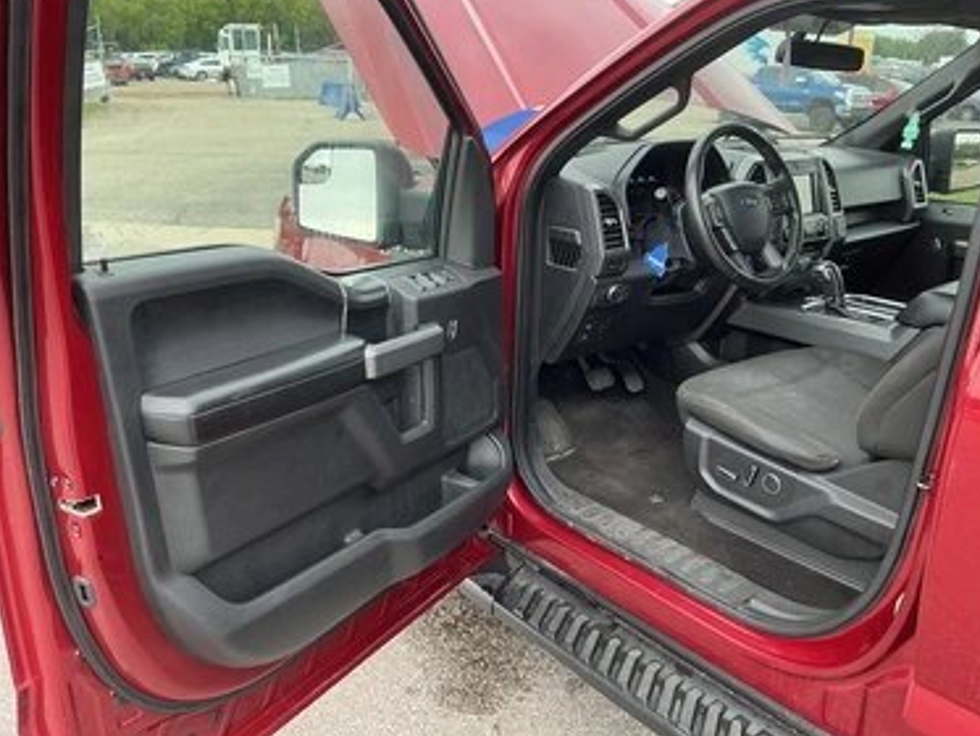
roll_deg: -1.0
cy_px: 355
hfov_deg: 59.9
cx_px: 523
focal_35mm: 30
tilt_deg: -17.3
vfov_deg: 46.8
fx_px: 850
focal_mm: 3
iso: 25
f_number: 1.8
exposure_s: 1/149
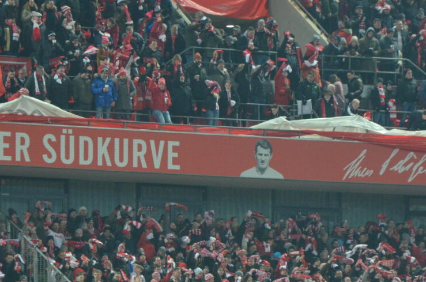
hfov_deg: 6.1
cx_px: 151
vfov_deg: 4.0
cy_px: 293
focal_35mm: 341
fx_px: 4027
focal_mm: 105
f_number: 5.6
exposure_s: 1/125
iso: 2200
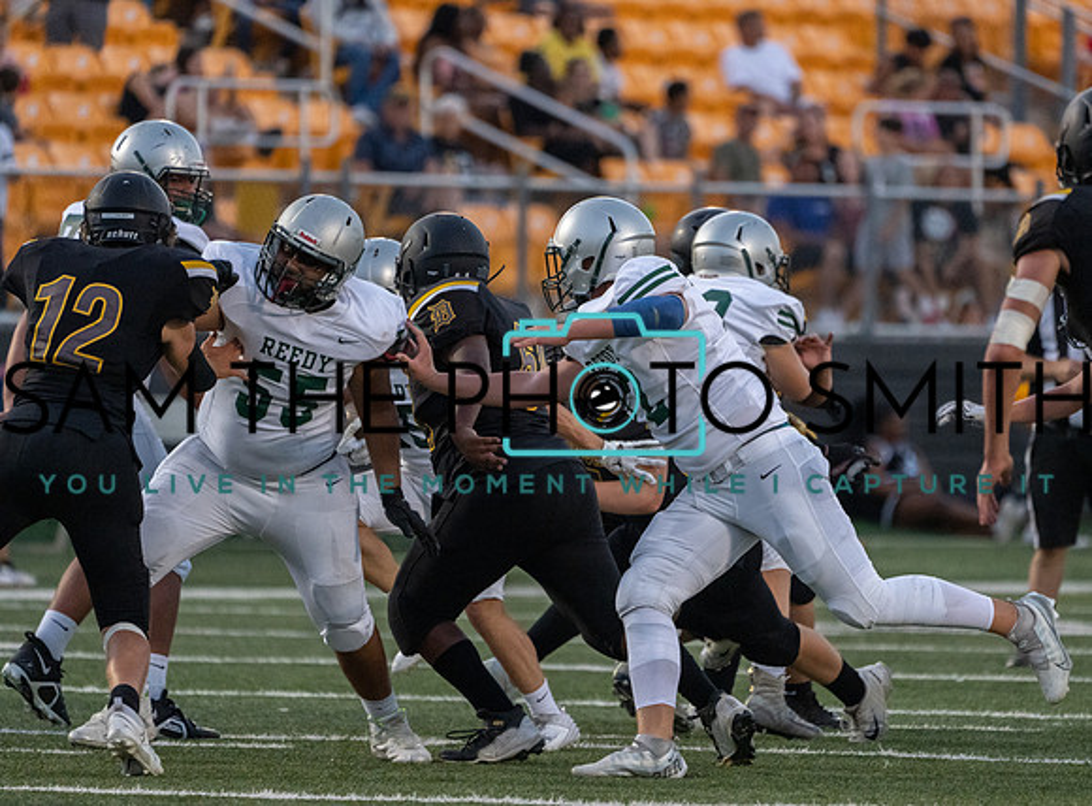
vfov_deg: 3.2
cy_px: 367
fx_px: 14635
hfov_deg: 4.3
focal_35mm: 467
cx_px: 659
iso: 6400
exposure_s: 1/1000
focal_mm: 400
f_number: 5.6
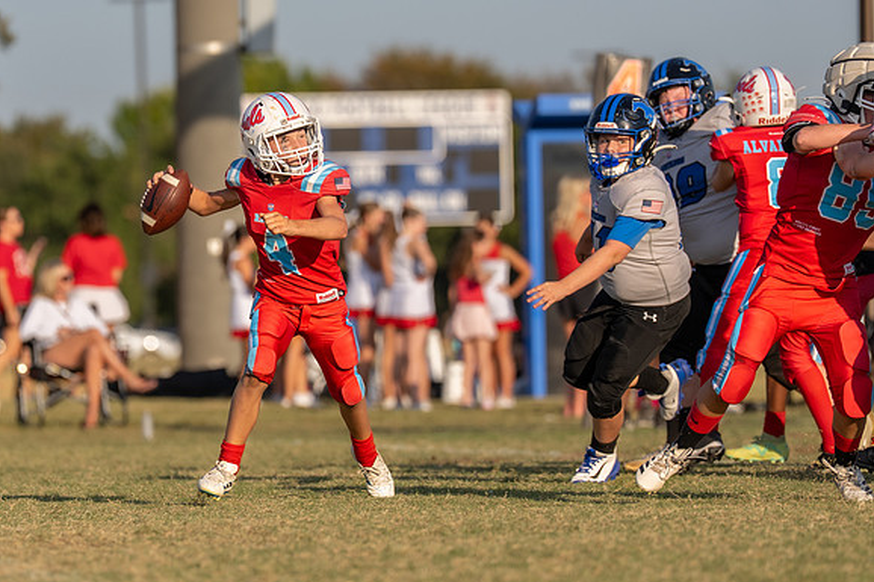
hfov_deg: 5.6
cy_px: 261
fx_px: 8931
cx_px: 297
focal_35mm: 368
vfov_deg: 3.7
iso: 125
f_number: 3.2
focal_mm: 200
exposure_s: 1/2000
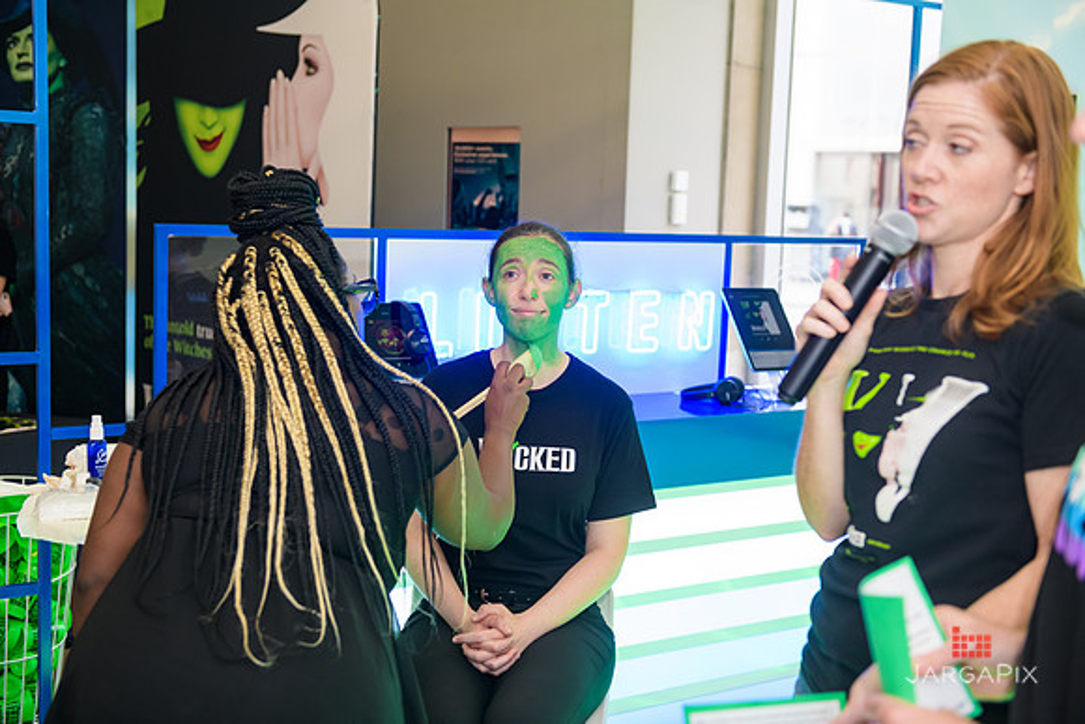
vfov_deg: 29.9
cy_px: 362
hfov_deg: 43.6
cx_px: 542
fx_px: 1357
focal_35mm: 45
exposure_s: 1/125
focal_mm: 45
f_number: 3.2
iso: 400
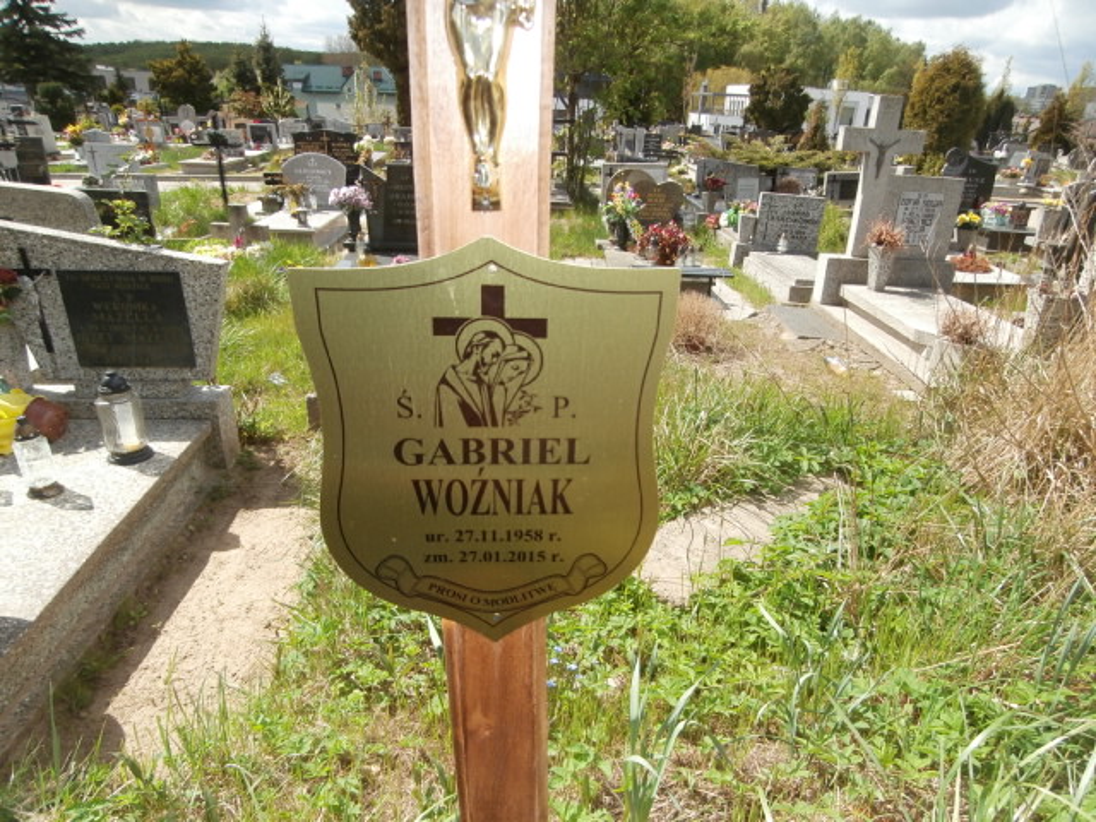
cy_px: 411
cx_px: 548
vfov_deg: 56.8
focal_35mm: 24
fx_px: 760
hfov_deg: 71.6
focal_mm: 4.2
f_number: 3
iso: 100
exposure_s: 1/640
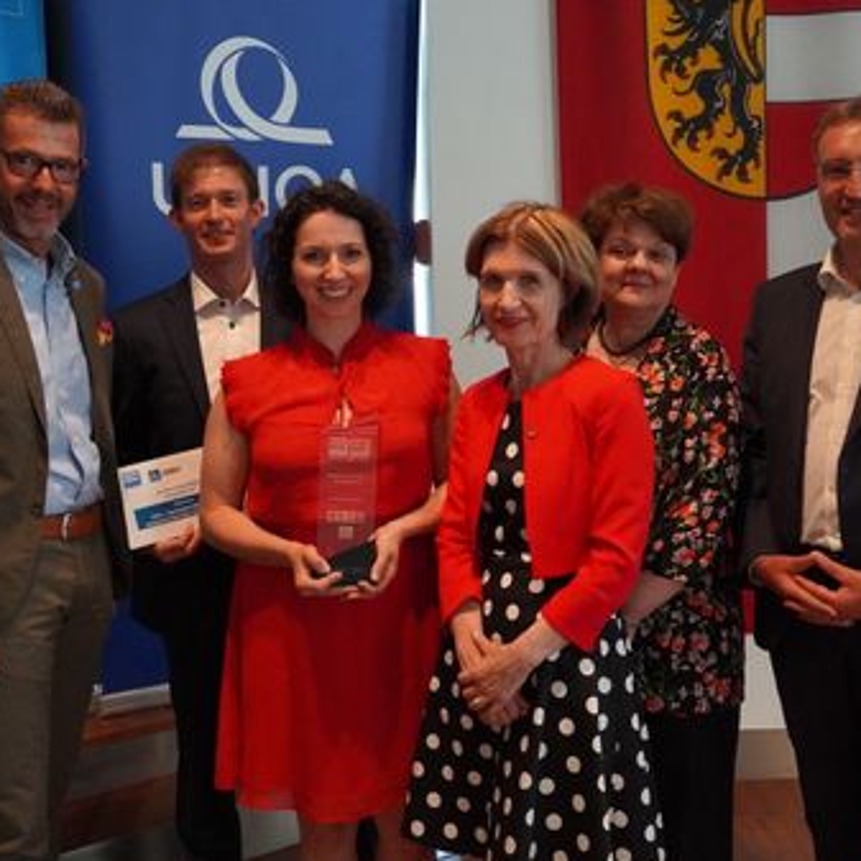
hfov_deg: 41.2
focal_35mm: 41
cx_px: 439
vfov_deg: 41.3
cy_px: 430
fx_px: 1144
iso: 6400
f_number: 4
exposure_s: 1/160
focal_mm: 21
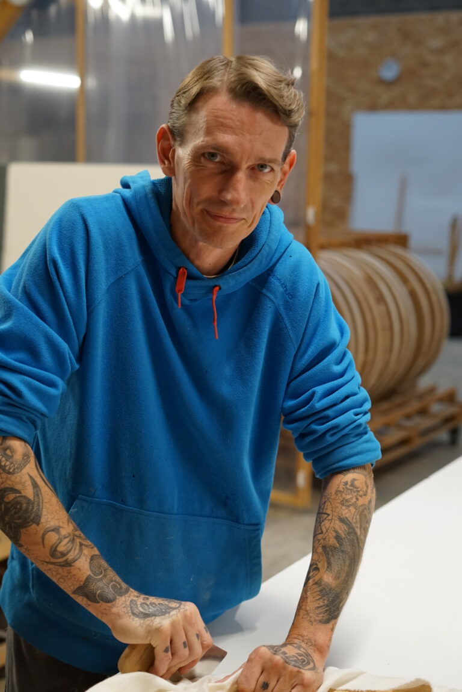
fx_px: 961
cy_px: 346
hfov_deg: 27.0
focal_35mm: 50
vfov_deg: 39.6
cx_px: 231
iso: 1600
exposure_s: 1/160
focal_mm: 50
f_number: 3.2
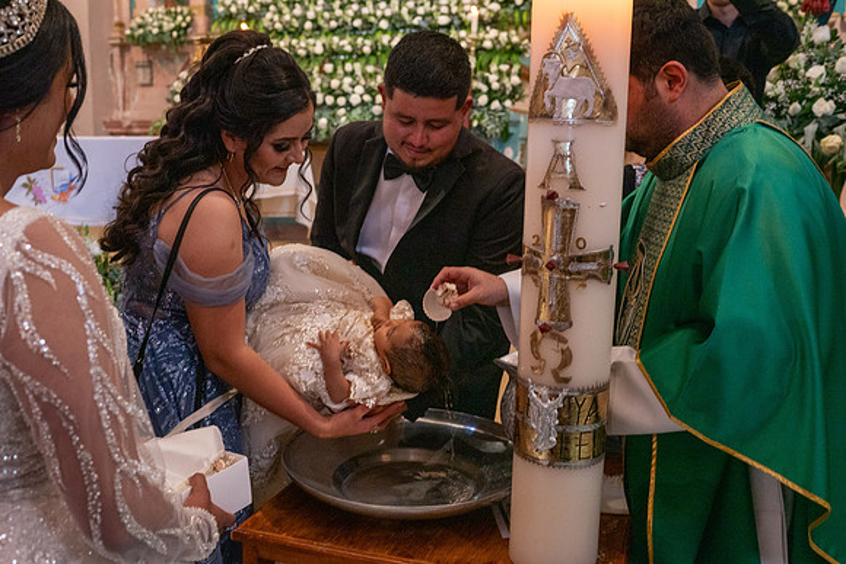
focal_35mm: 35
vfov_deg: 37.9
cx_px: 423
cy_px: 282
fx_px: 823
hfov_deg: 54.4
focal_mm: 35
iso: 2500
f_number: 5
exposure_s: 1/100
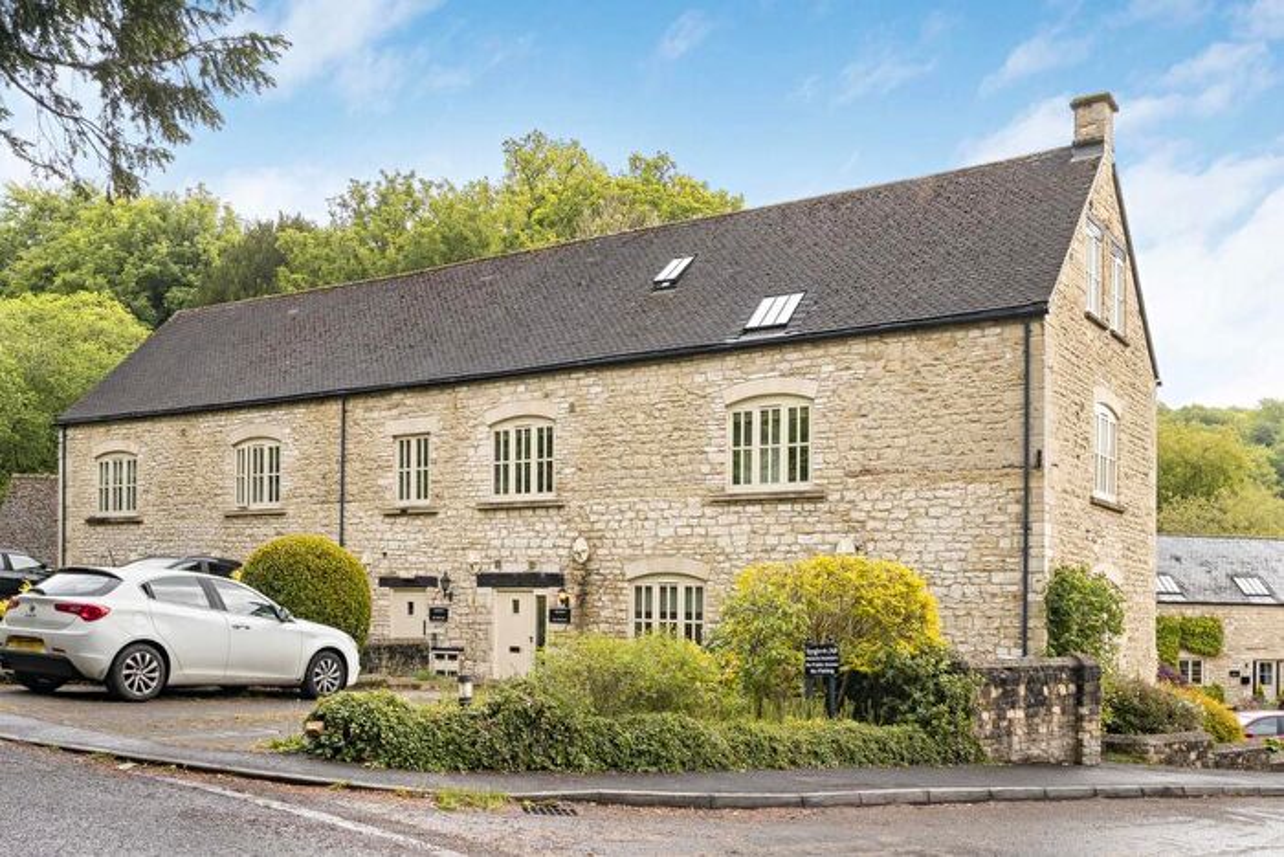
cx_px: 642
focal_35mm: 32
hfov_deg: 59.5
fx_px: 1124
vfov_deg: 41.7
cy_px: 428
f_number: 8
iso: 400
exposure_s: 1/200
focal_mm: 31.5
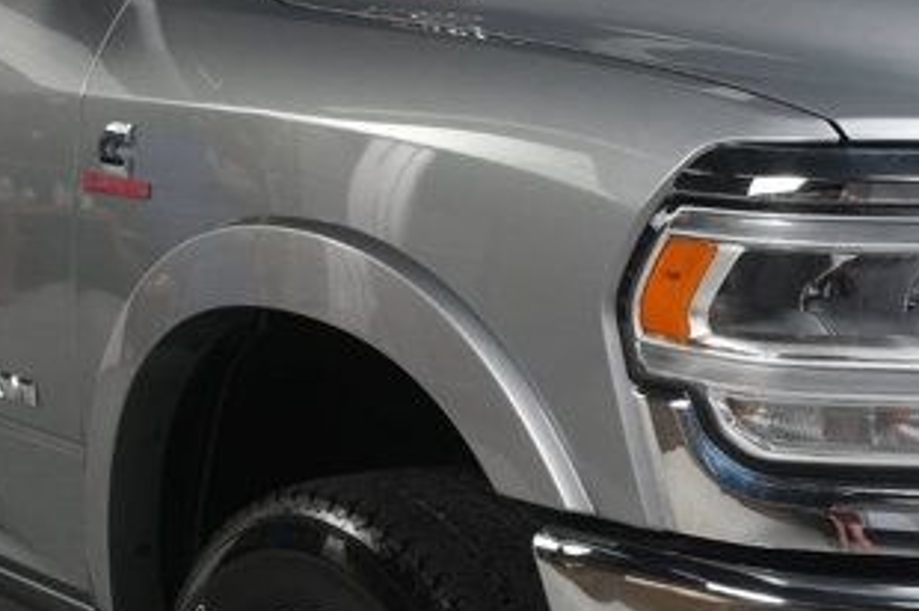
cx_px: 578
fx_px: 2780
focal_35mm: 109
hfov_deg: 18.7
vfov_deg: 12.5
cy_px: 326
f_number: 9
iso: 100
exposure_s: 1/160
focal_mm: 22
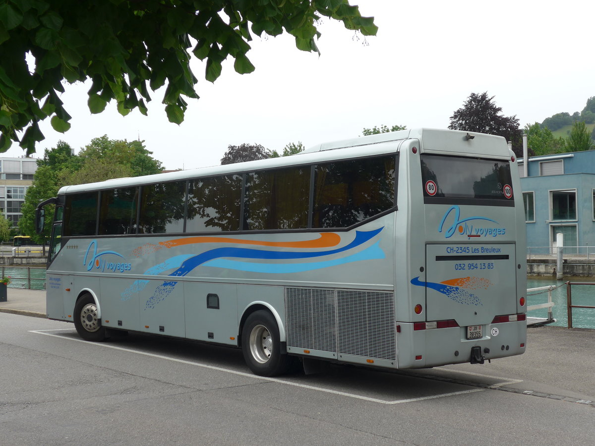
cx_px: 298
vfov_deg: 28.0
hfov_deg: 36.8
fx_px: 894
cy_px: 223
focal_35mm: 52
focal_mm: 10.7
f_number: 3.3
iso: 80
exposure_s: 1/400
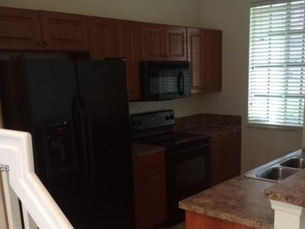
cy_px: 168
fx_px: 379
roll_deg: +1.6
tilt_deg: -15.3
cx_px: 188
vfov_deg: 33.0
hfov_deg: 43.6
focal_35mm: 43
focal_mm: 4.15
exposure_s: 1/30
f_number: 2.2
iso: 100
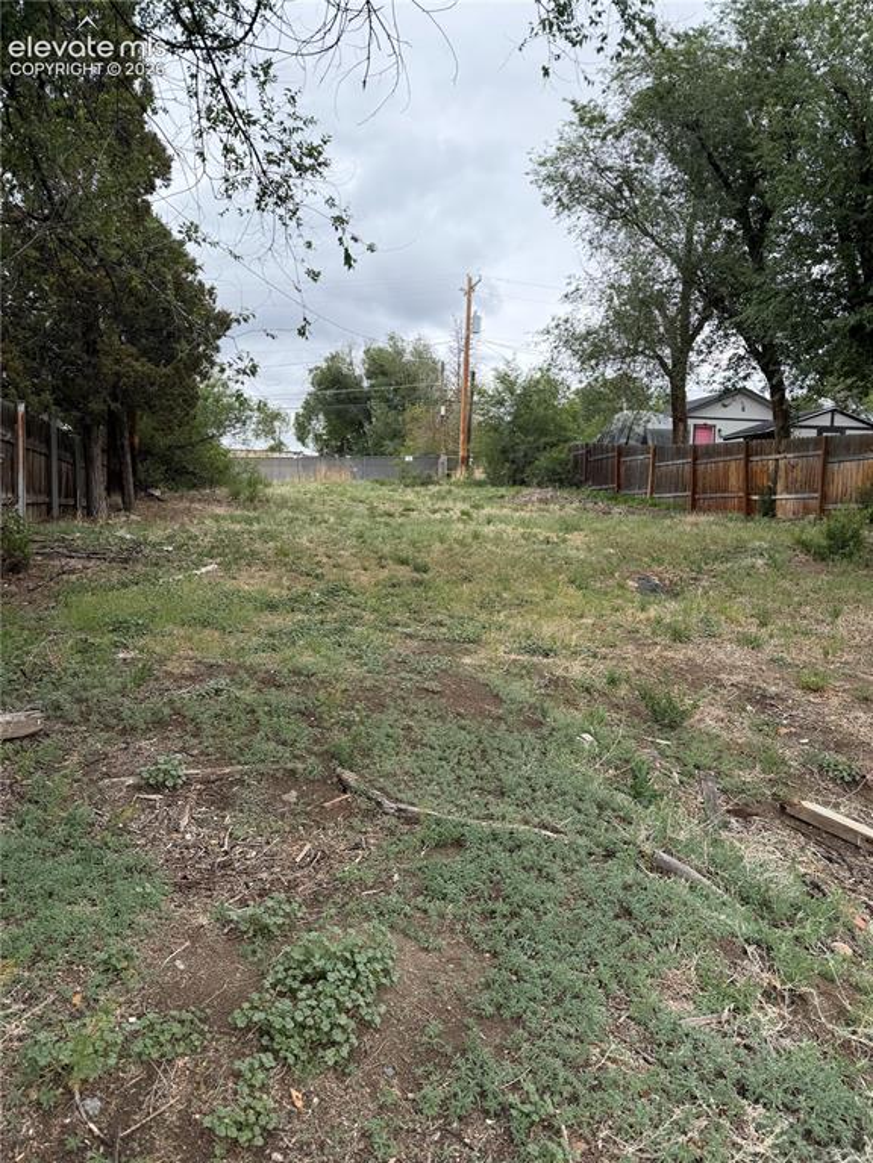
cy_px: 582
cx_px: 436
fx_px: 807
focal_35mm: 24
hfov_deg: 56.8
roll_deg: +0.0
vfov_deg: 71.6
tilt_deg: -4.3
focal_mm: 6.76
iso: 80
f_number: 1.78
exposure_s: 1/2907
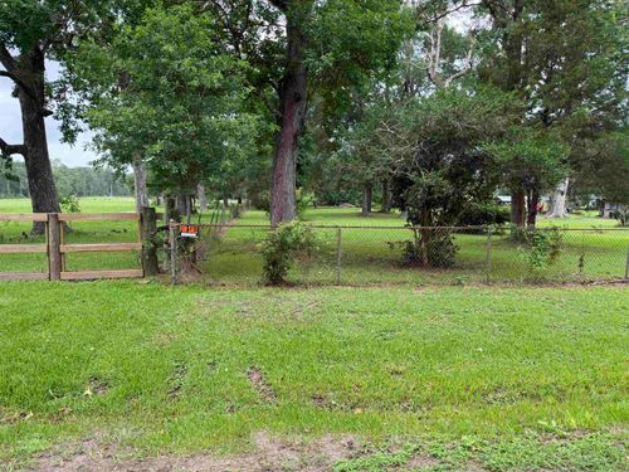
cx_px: 314
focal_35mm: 24
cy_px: 236
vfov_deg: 56.8
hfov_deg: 71.6
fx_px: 436
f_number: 1.78
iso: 100
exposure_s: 1/796
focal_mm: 6.76
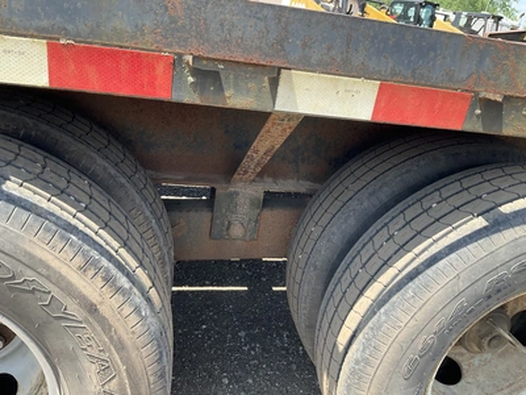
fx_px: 441
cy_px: 198
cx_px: 263
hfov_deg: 61.7
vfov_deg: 48.2
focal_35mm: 29
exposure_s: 1/242
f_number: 1.8
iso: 20
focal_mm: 3
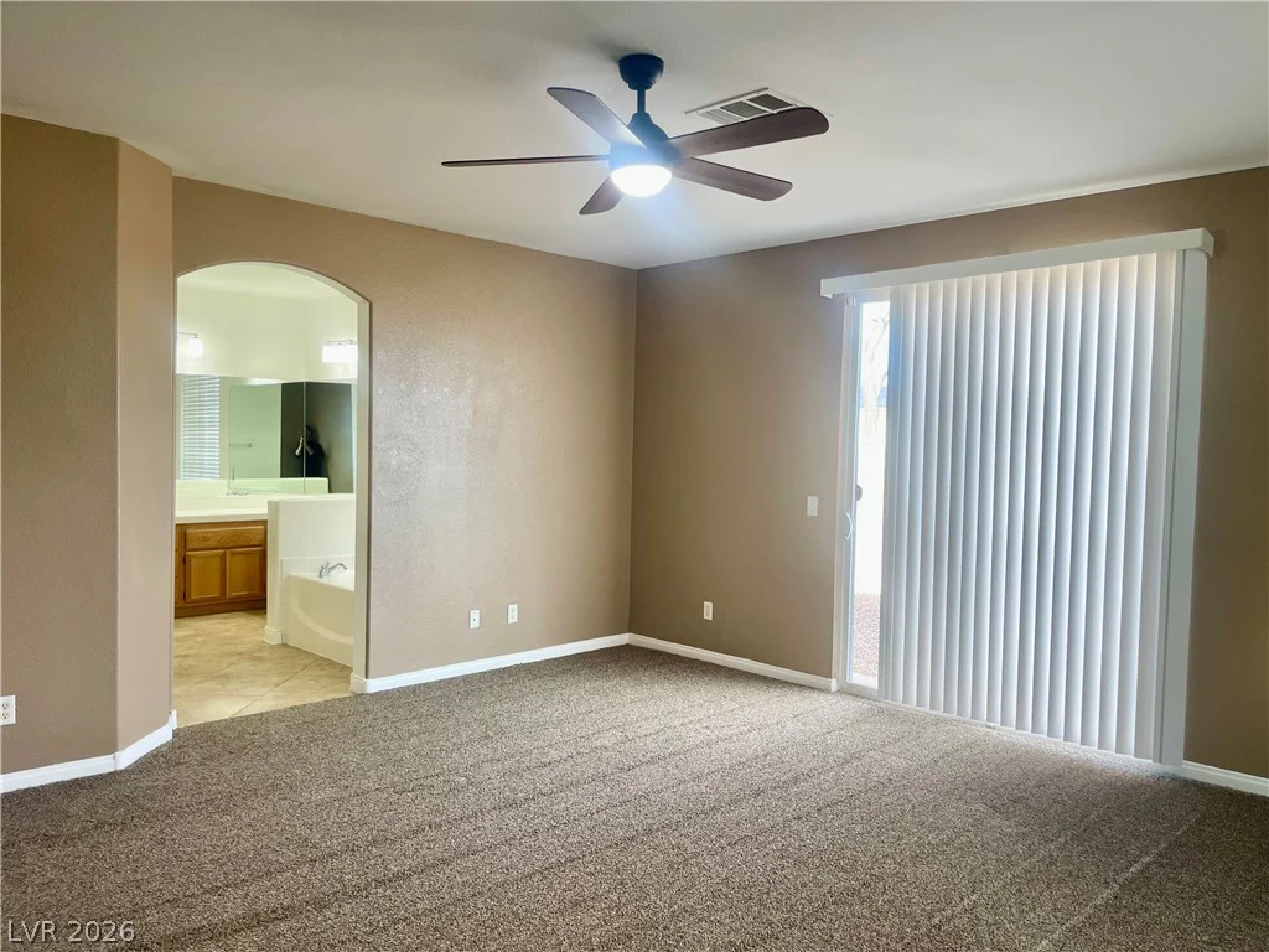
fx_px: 916
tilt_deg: -2.8
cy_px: 476
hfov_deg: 69.4
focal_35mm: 25
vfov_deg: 54.9
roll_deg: -1.6
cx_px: 634
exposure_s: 1/120
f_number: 1.6
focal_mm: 5.1
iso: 64
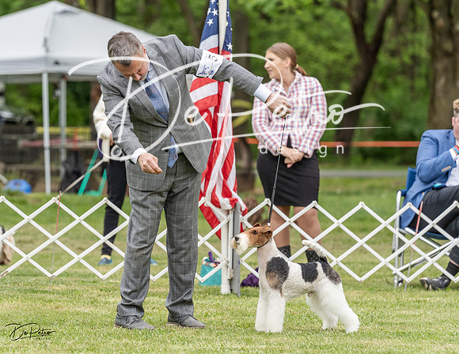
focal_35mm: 235
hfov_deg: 8.3
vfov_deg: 6.4
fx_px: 3148
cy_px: 176
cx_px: 200
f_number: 4.5
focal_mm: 195
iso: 640
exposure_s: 1/1000
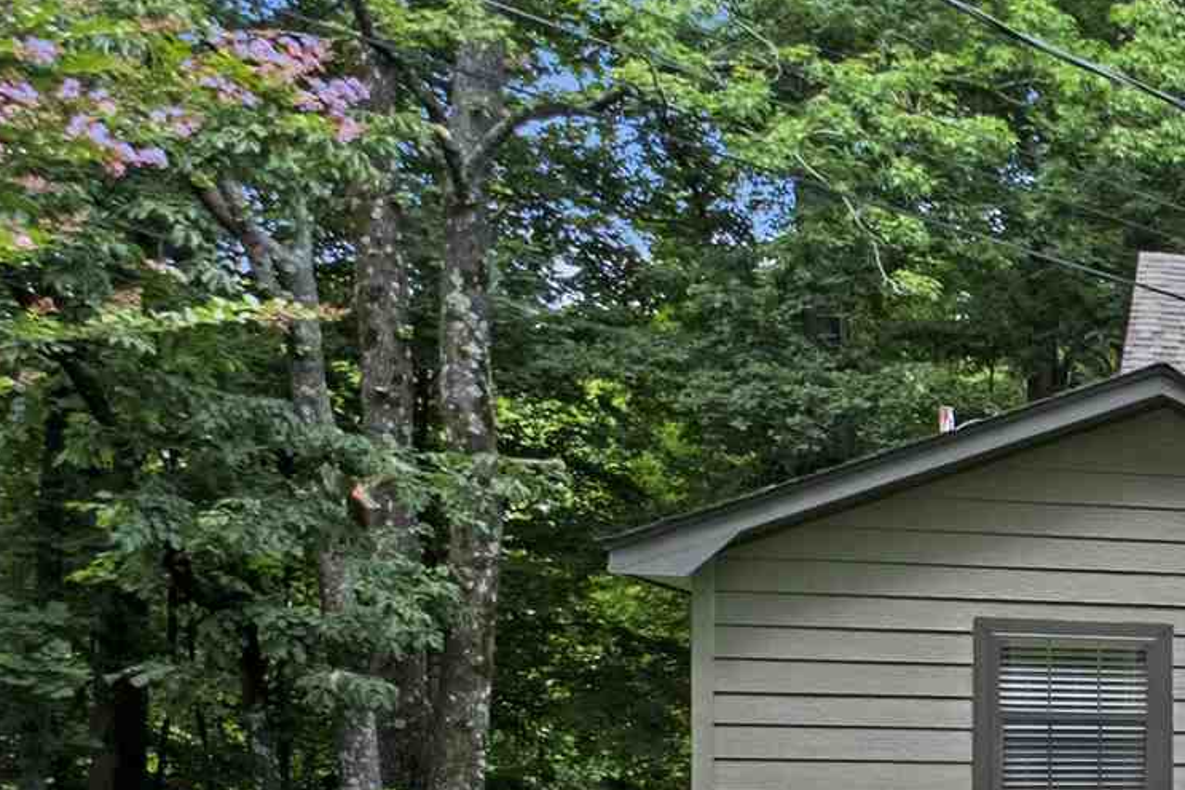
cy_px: 729
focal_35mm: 62
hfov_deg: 20.6
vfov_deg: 21.4
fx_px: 2040
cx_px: 2207
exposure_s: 1/60
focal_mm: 10
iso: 400
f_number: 5
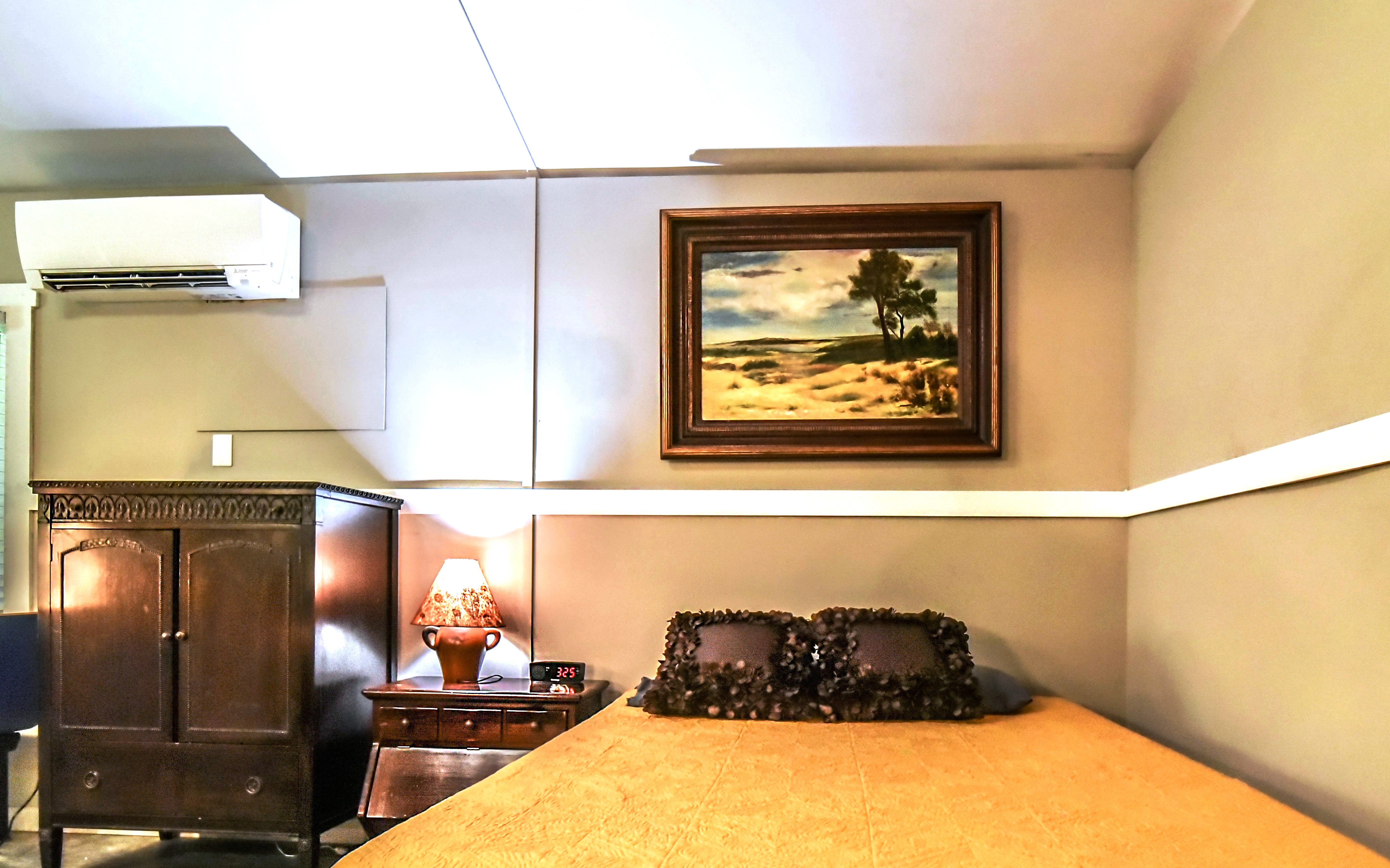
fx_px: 833
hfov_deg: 79.3
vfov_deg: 53.7
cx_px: 776
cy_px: 592
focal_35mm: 22
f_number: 5
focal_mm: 16
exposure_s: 1/100
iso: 4000
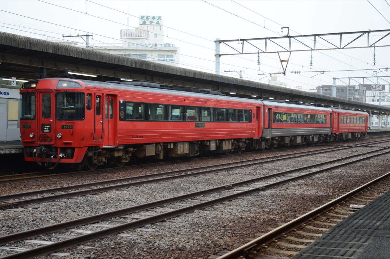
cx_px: 195
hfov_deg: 35.1
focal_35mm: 57
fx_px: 616
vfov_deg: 23.7
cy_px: 130
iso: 100
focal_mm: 38
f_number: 4.2
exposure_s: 1/80
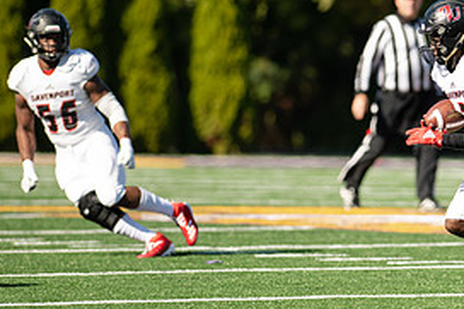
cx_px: 438
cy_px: 172
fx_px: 8256
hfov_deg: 3.2
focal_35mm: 641
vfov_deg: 2.1
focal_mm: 300
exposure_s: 1/1600
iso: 200
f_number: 3.2
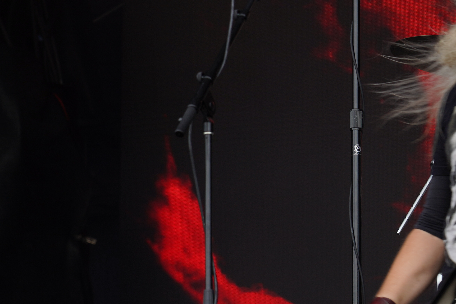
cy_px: 46
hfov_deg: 8.6
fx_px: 3027
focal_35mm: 239
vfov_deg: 5.7
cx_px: 300
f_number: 6.3
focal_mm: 105
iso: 100
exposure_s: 1/160
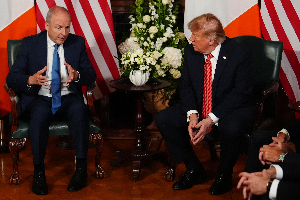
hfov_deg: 19.4
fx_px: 876
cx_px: 150
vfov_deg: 13.1
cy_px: 100
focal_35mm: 105
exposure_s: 1/500
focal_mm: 70
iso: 5000
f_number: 3.5
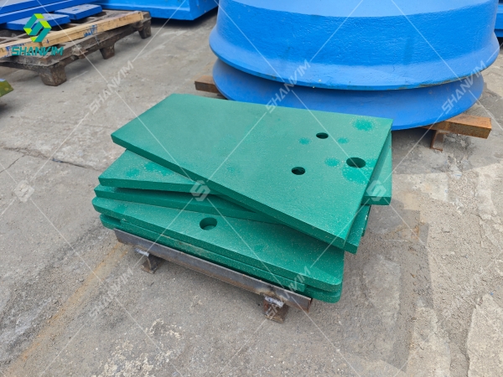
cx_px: 252
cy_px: 188
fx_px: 334
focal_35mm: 23
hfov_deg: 73.9
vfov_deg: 58.9
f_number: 1.9
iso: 50
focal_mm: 8.7
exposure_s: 1/469
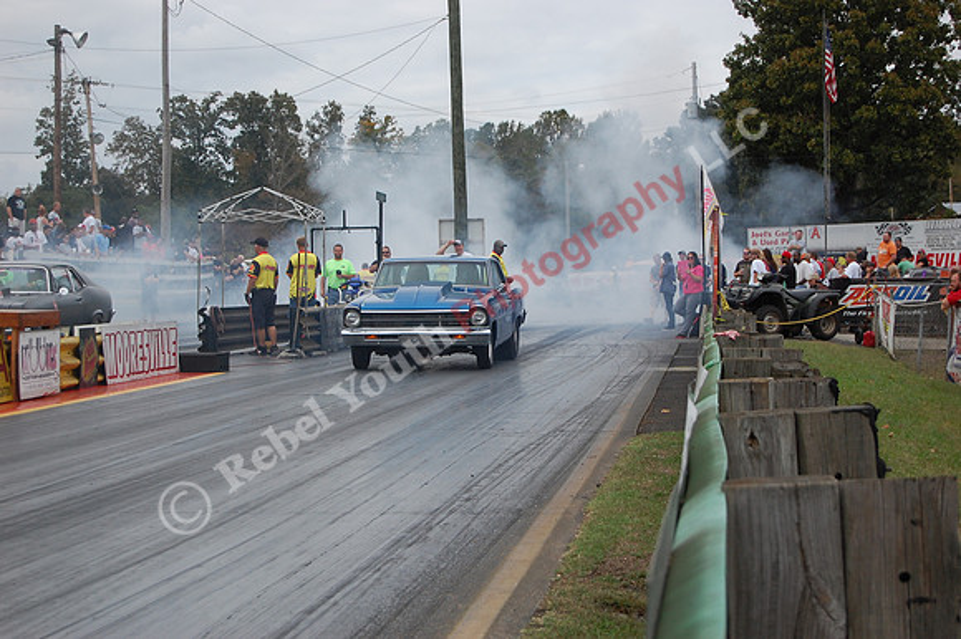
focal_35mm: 82
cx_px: 480
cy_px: 320
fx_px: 2201
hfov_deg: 24.6
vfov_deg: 16.5
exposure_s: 1/1000
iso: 400
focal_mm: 55
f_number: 5.6
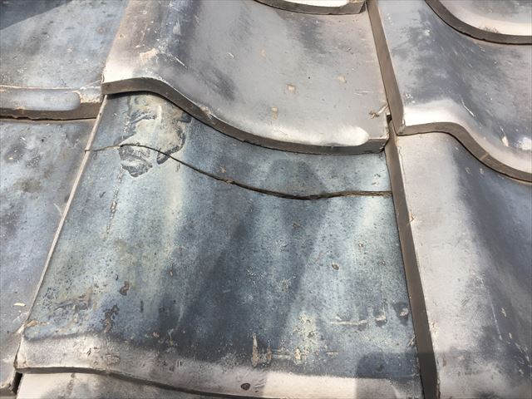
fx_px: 446
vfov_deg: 48.2
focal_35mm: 29
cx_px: 266
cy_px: 200
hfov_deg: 61.7
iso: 32
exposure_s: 1/1236
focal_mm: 4.15
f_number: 2.2
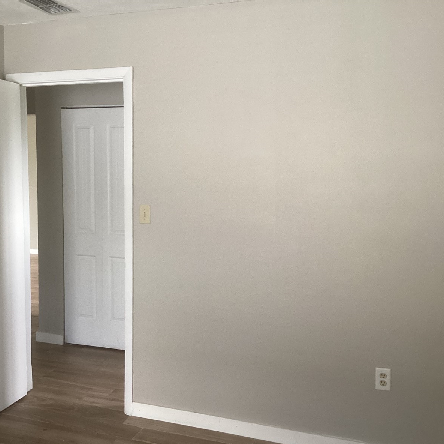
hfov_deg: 44.8
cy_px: 224
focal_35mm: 37
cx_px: 188
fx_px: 537
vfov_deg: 44.9
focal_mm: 3.3
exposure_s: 1/60
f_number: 2.4
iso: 160
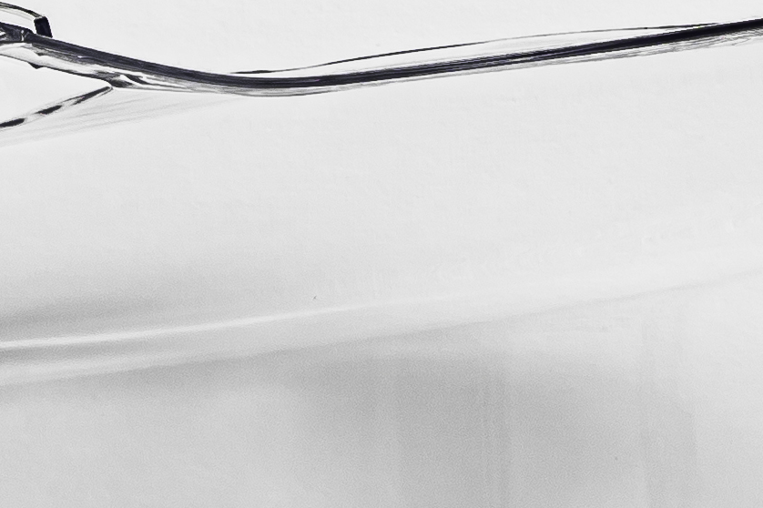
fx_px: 11228
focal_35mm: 530
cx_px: -565
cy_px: 694
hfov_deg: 3.9
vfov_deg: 2.6
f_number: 9
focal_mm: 74
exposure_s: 1/250
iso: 100
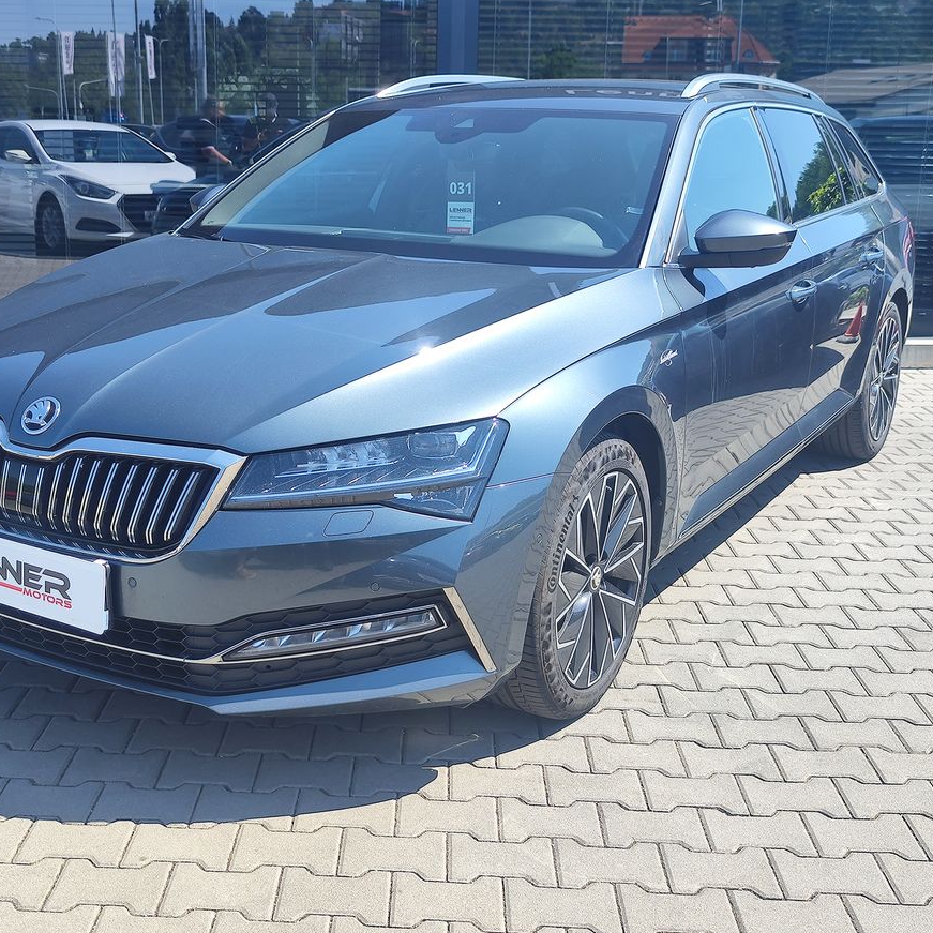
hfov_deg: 57.0
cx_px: 390
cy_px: 463
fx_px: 854
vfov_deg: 57.3
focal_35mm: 28
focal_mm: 7.01
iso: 50
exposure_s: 1/360
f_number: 1.69
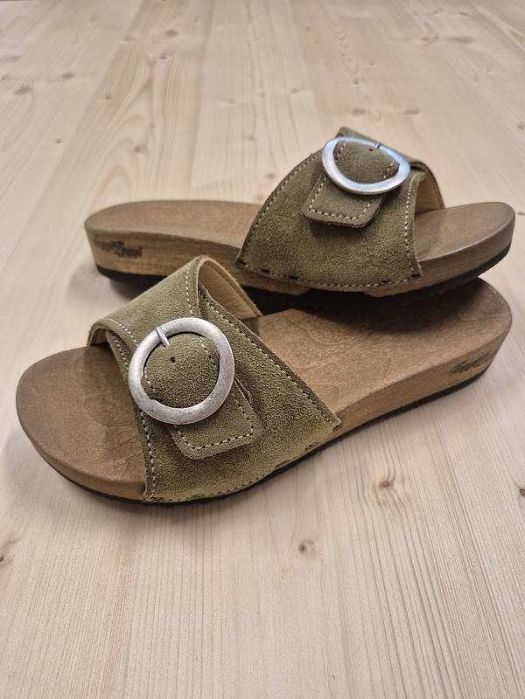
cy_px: 350
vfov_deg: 73.9
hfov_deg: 58.9
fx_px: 465
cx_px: 262
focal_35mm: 23
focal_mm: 5.4
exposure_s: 1/100
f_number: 1.8
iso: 160
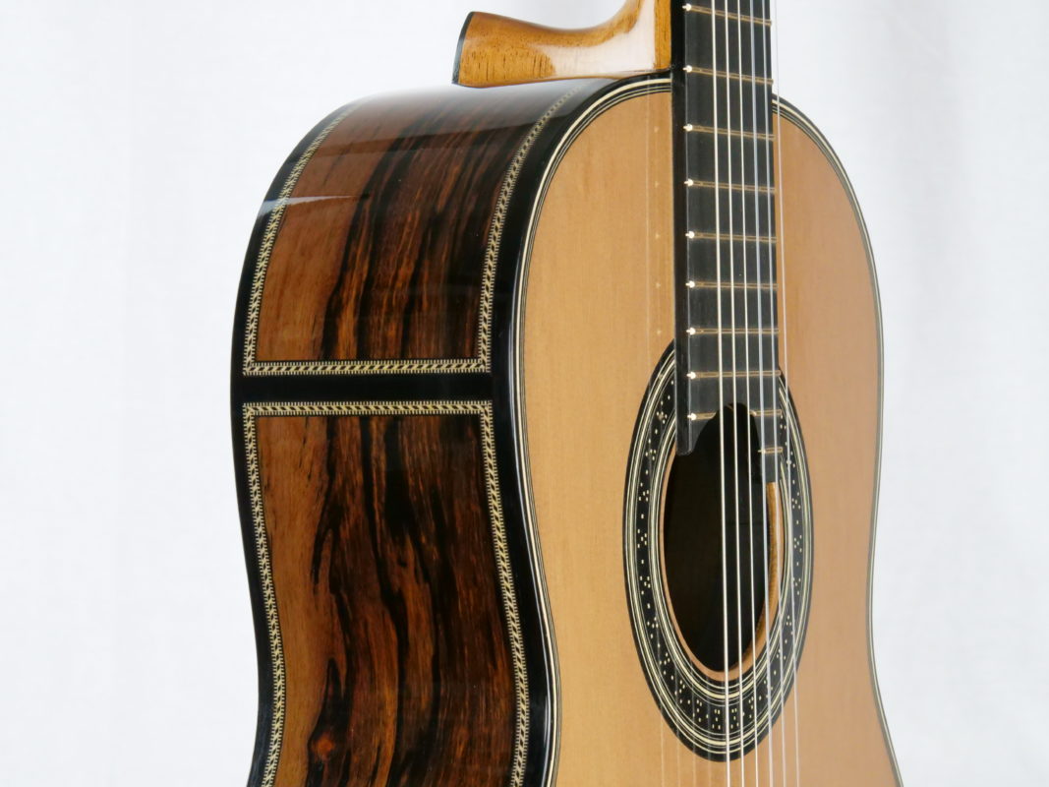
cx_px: 524
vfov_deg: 13.7
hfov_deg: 18.2
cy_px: 394
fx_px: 3272
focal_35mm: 108
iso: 3200
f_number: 11
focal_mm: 54
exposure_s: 1/100
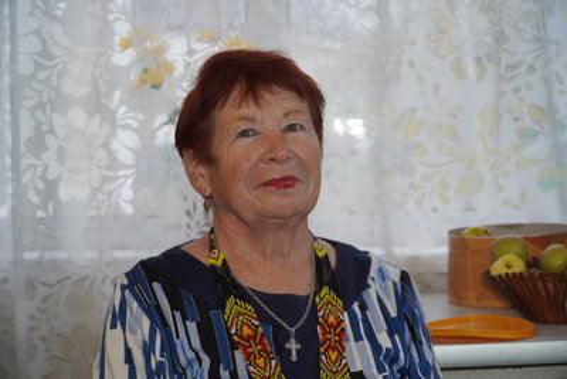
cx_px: 284
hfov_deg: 31.2
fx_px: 1016
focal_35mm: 64
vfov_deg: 21.1
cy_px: 190
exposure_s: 1/160
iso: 1600
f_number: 4
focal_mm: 43
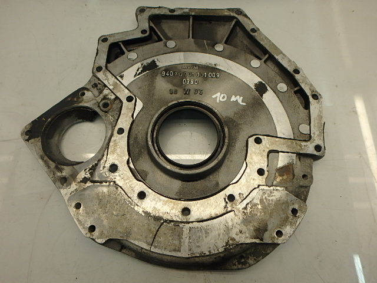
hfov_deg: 79.0
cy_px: 142
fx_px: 229
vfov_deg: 63.4
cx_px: 188
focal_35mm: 21
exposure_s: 1/80
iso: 125
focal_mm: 3.7
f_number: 3.5
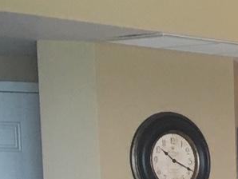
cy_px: 463
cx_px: 509
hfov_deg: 9.3
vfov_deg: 7.1
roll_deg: -0.9
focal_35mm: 196
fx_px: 1349
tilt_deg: -9.0
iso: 50
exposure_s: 1/15
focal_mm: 4.15
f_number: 2.2
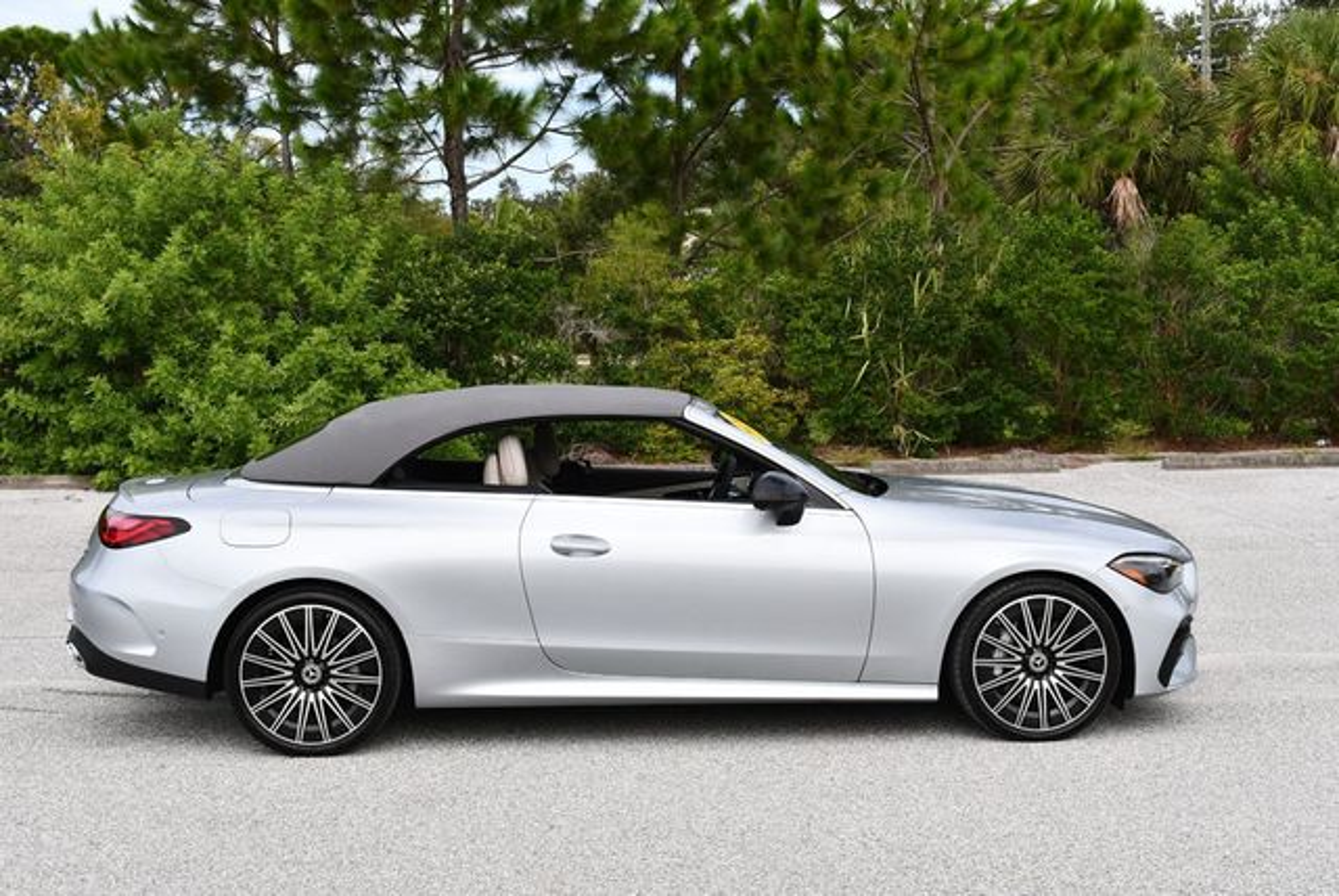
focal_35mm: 48
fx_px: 1787
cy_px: 448
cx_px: 670
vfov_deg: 28.1
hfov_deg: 41.1
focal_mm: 24
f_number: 8
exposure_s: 1/250
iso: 110
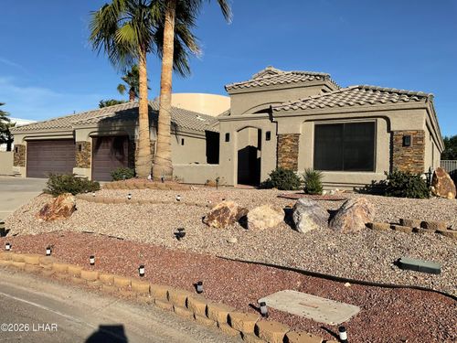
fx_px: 383
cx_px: 228
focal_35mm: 29
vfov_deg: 48.2
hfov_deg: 61.7
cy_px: 172
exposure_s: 1/2959
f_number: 1.8
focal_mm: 3
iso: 16
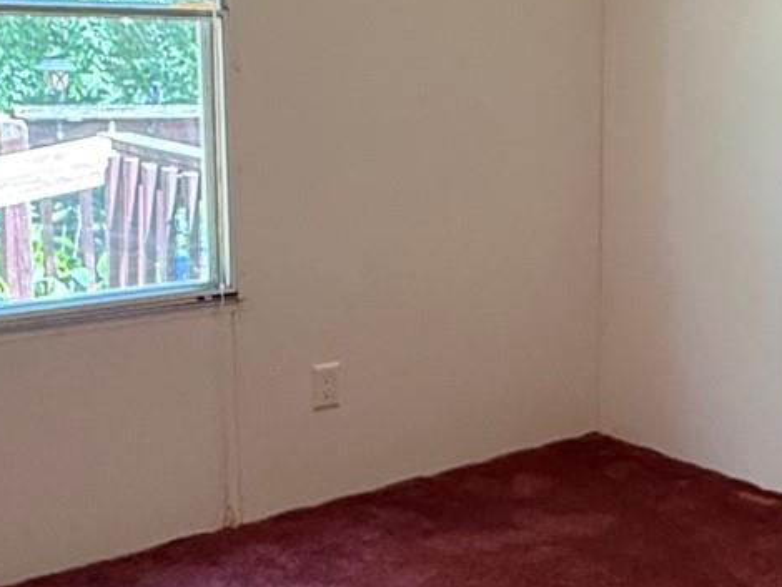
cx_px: 908
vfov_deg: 24.0
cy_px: 229
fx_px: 1379
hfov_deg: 28.1
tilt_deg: -7.8
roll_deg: -1.5
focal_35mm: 61
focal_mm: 2.22
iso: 320
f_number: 2.2
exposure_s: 1/60
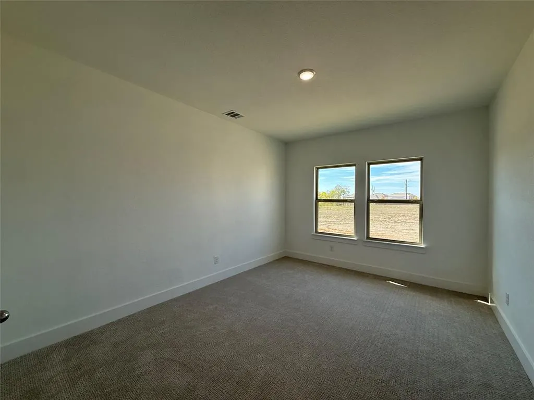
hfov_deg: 102.1
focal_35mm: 14
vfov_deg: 85.7
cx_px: 267
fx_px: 216
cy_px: 200
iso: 64
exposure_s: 1/238
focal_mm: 2.22
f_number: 2.2
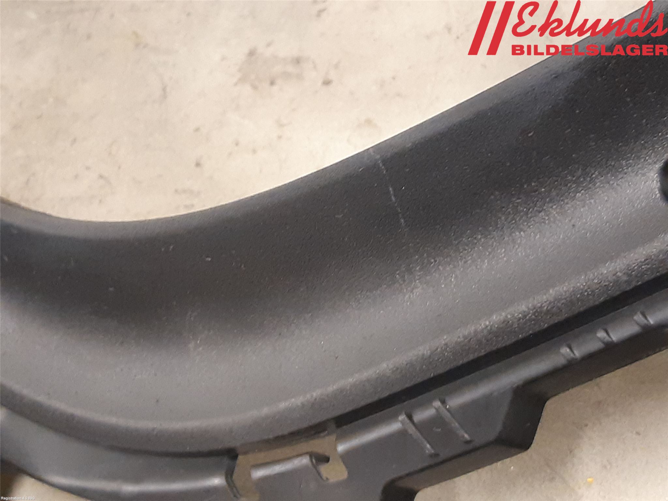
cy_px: 250
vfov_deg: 53.1
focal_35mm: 26
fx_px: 502
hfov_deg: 67.3
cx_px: 334
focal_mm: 3.93
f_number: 1.7
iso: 250
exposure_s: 1/33
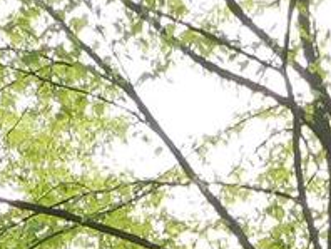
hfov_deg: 11.7
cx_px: 306
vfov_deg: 7.6
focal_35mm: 167
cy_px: 794
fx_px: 1599
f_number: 3
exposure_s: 1/320
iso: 125
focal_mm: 4
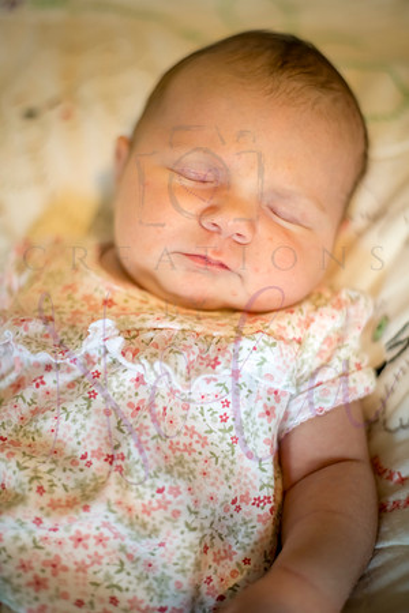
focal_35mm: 50
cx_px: 204
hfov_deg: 27.0
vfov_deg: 39.6
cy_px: 306
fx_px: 852
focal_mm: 50
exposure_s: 1/100
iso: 800
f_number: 2
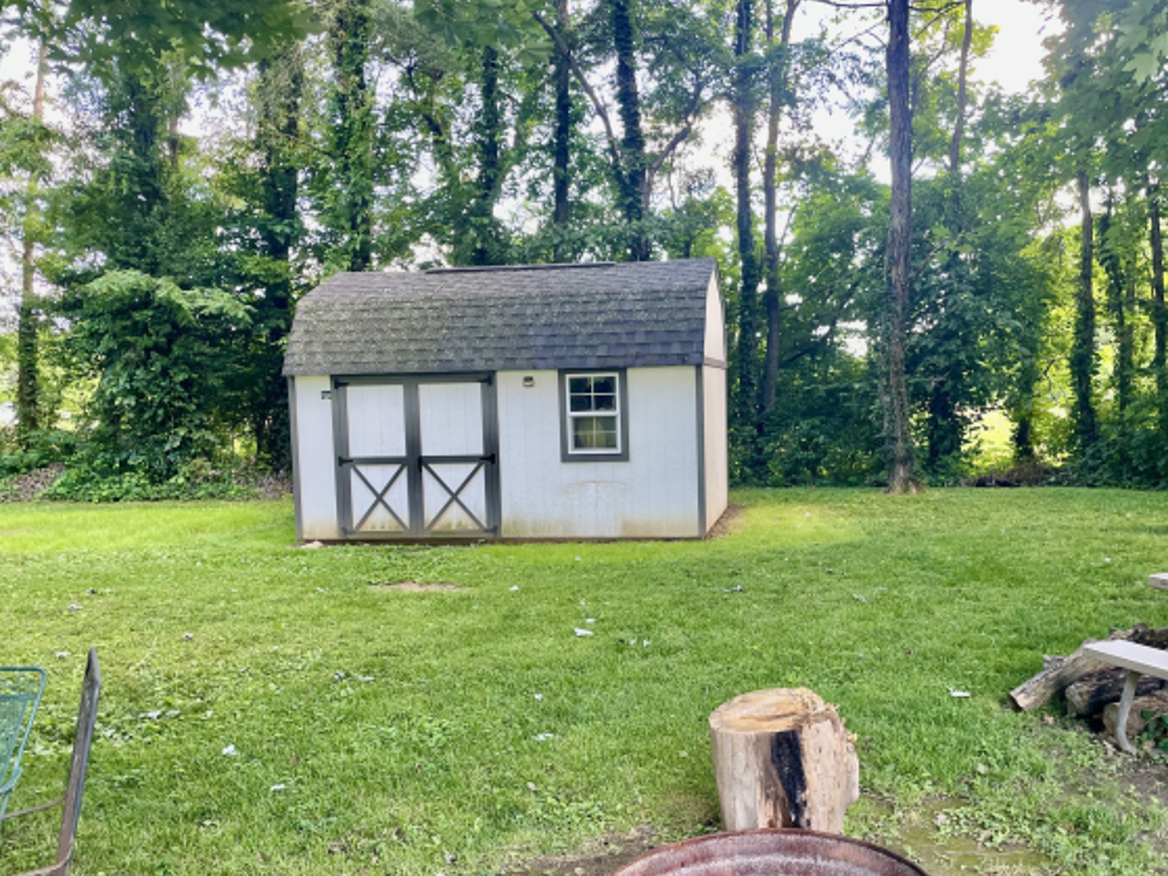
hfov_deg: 58.2
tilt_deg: -4.1
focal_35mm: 31
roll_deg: +1.4
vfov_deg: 45.3
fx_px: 1046
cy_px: 491
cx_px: 647
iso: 100
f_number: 1.6
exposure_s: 1/121
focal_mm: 4.2
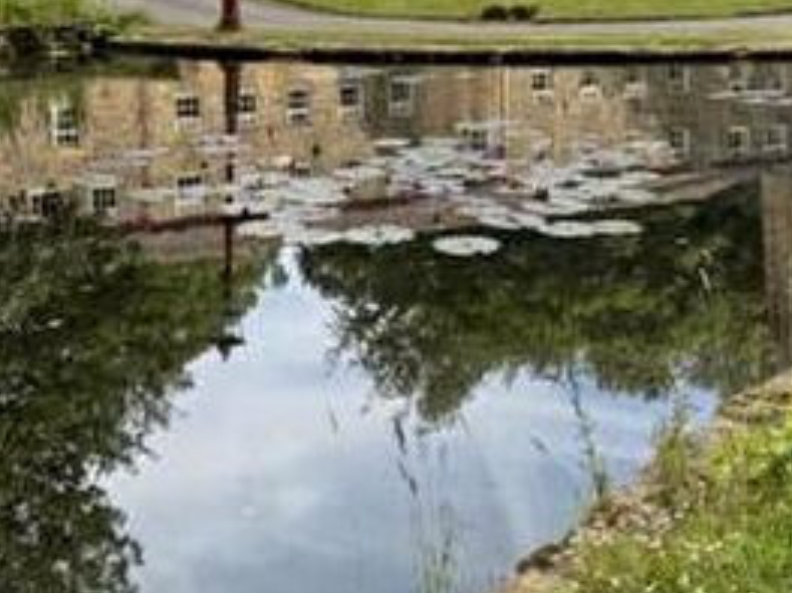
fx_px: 1464
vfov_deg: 22.0
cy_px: -5
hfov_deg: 30.2
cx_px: 452
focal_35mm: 64
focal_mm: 6.76
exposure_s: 1/925
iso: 80
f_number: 1.78
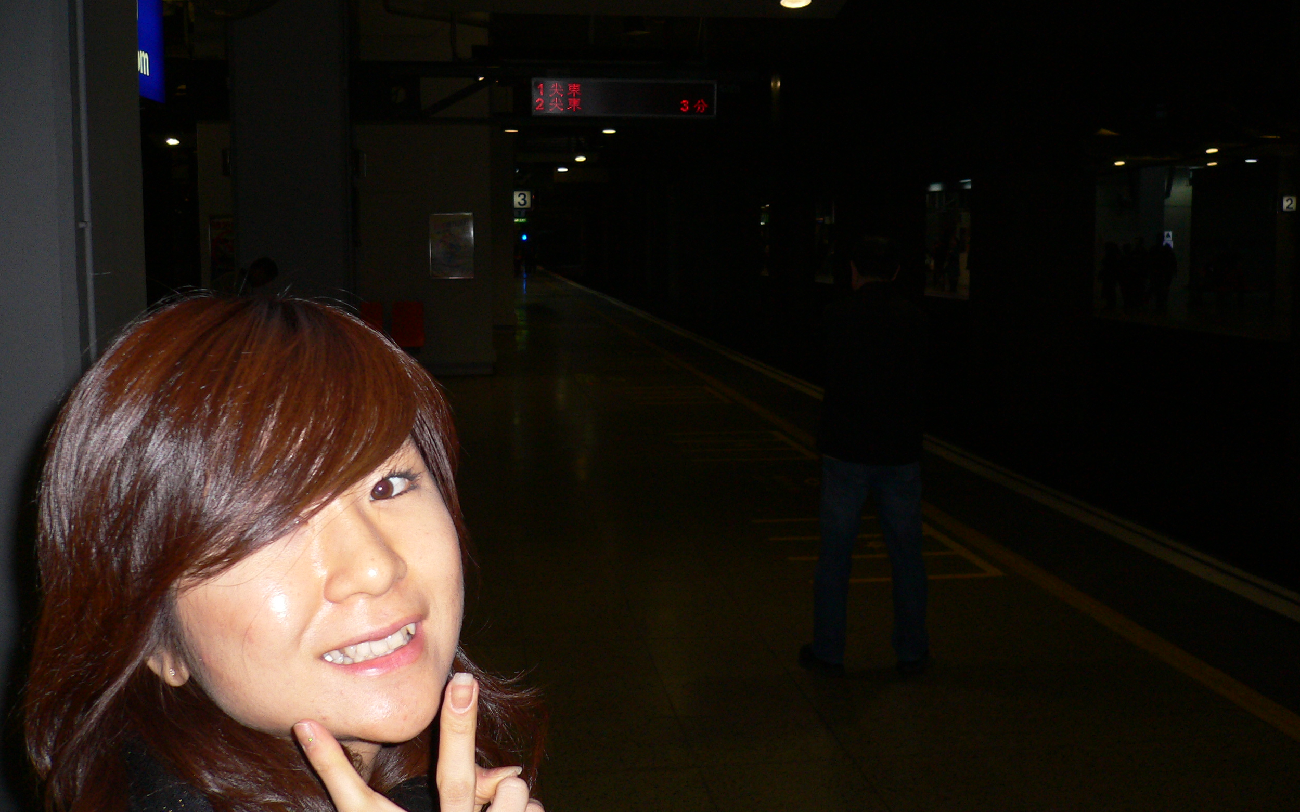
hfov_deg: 51.5
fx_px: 1346
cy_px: 382
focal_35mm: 38
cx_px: 647
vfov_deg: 33.6
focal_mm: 5.8
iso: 100
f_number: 2.8
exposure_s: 1/60
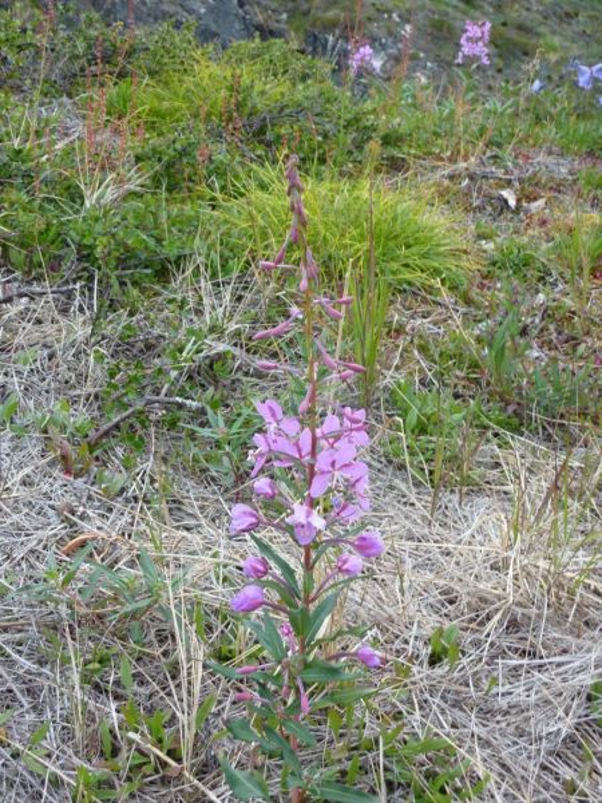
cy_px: 402
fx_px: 1113
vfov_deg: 39.7
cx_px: 301
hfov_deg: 30.3
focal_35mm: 48
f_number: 4
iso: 160
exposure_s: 1/200
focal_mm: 7.9
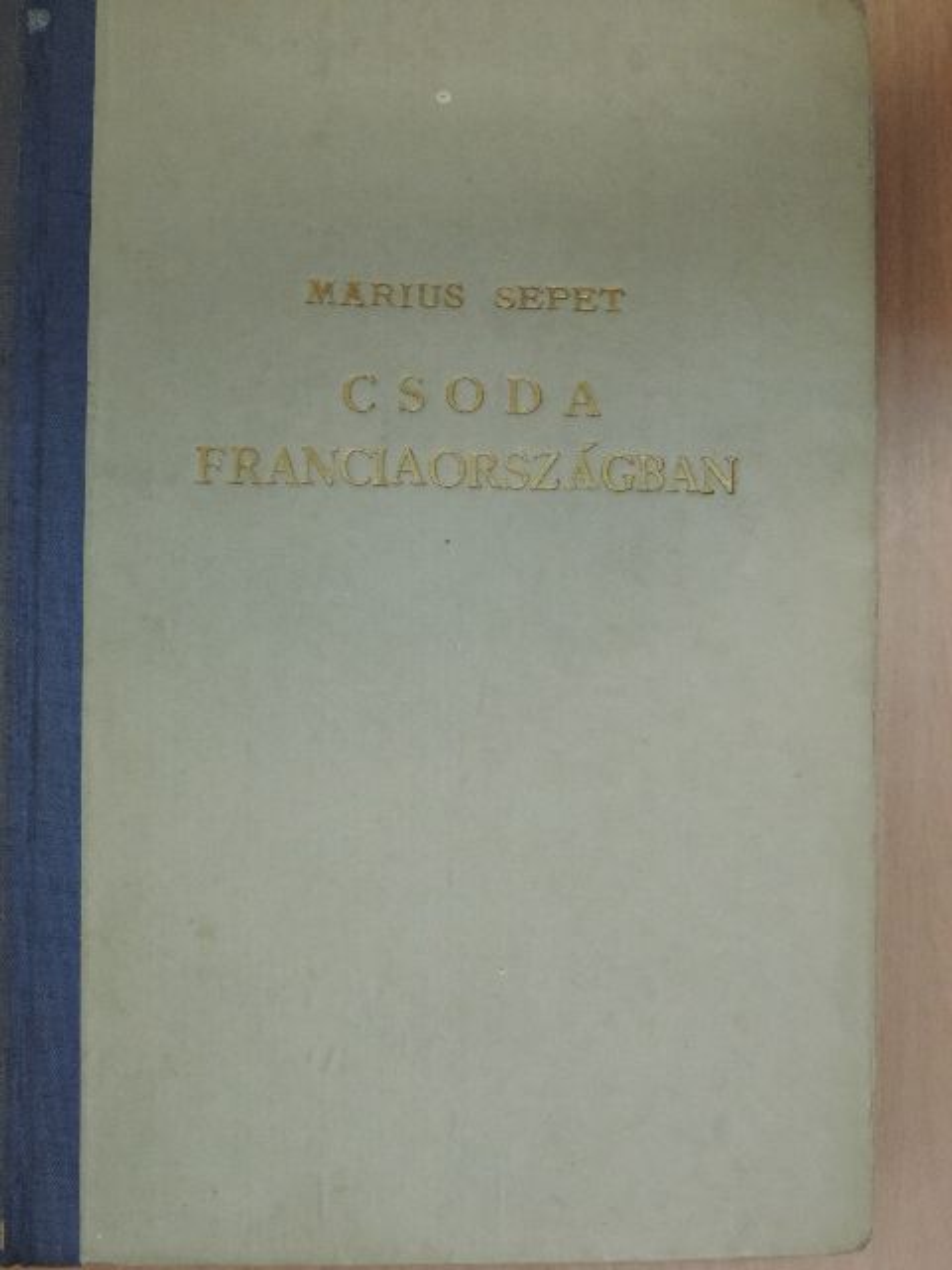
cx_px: 476
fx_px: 2200
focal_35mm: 60
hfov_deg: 24.4
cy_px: 635
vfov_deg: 32.2
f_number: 3.7
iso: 900
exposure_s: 1/100
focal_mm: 10.7
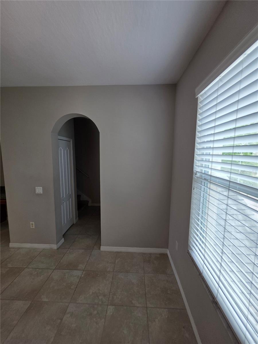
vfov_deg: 106.2
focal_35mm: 13
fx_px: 129
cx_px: 129
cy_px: 172
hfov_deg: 89.9
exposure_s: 1/120
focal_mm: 2.2
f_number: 1.9
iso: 64
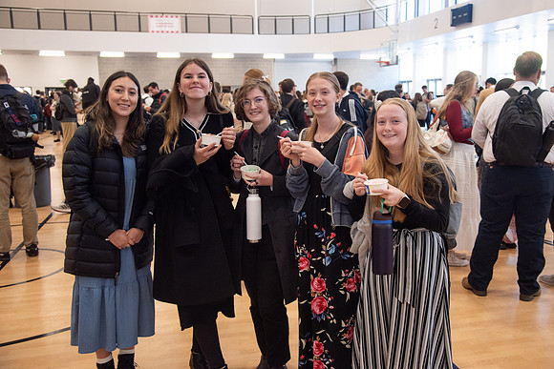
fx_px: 542
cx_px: 305
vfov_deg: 37.6
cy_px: 166
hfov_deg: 54.0
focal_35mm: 35
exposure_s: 1/200
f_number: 4
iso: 1250
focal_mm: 32
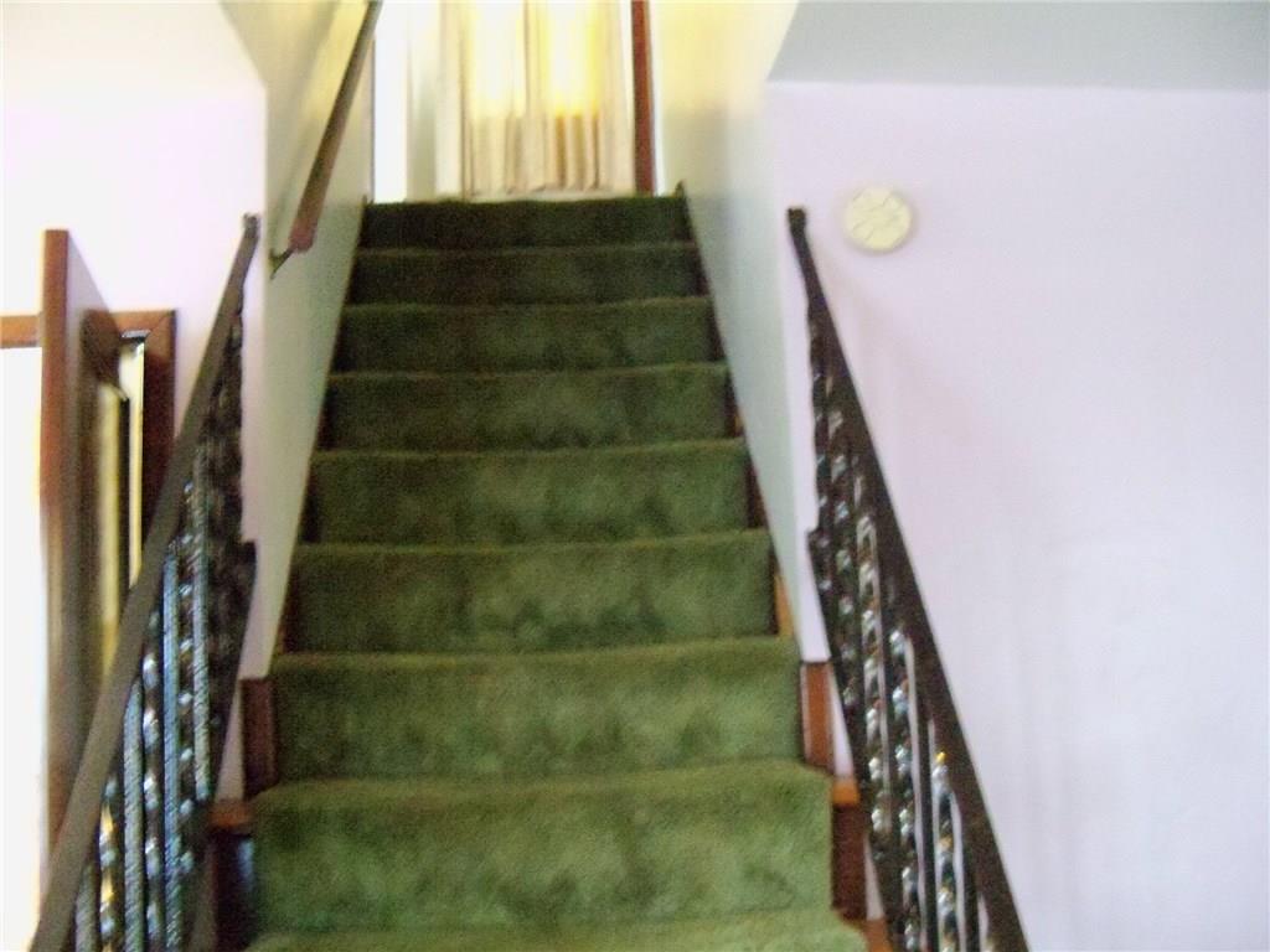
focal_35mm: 35
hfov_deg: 52.6
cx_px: 635
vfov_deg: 40.7
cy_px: 476
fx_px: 1284
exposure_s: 1/10
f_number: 3.5
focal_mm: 6.2
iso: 1600
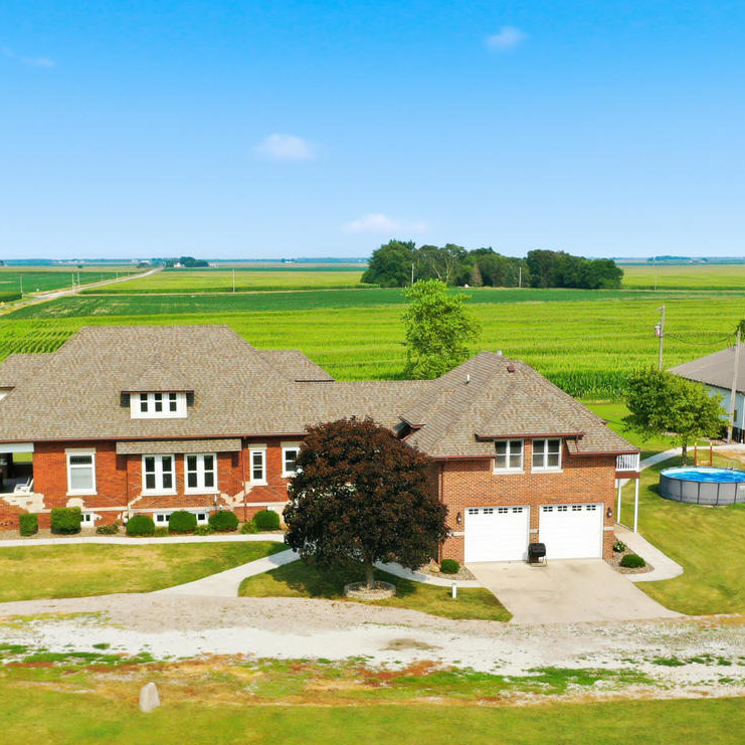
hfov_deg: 32.8
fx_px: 1266
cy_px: 489
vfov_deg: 32.5
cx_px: 350
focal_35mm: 52
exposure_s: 1/1000
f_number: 3.2
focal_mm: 10.3
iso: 100
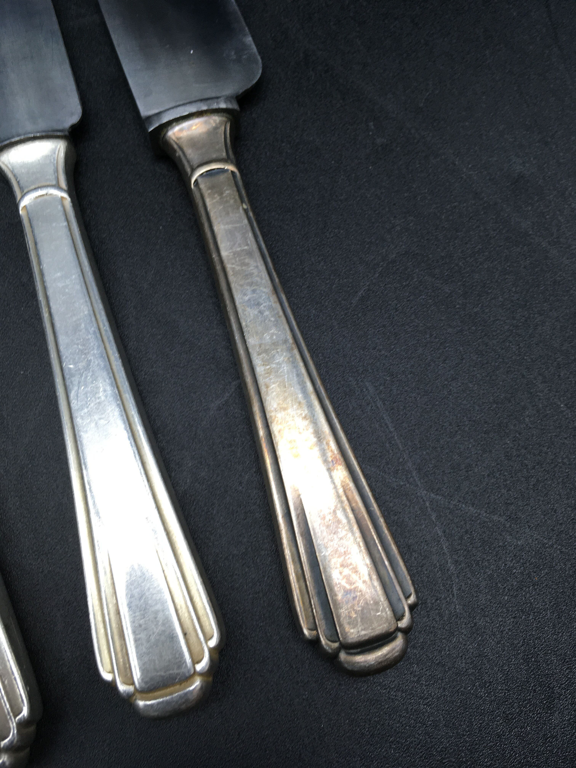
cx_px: 288
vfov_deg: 61.7
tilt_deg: -77.1
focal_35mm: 29
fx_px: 643
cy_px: 384
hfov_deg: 48.2
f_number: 2.2
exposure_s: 1/100
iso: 32
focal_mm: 4.15
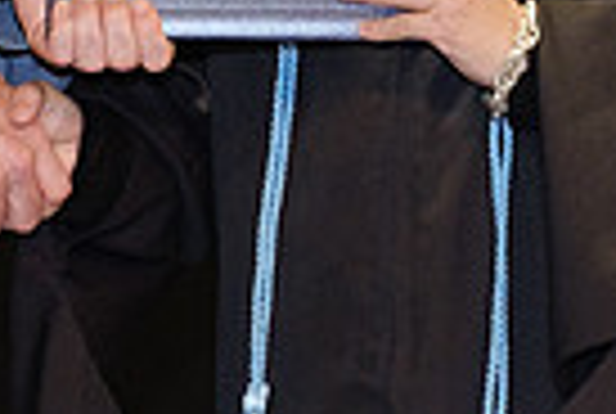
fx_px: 3910
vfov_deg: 6.0
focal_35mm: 228
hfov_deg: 9.0
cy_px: -16
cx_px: 264
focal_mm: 24.9
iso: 1250
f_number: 4
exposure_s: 1/125
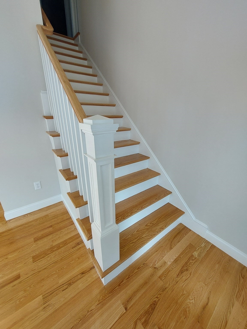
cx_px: 124
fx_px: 124
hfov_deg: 89.9
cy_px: 164
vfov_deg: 106.2
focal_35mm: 13
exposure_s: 1/120
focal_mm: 1.74
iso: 64
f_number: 2.2
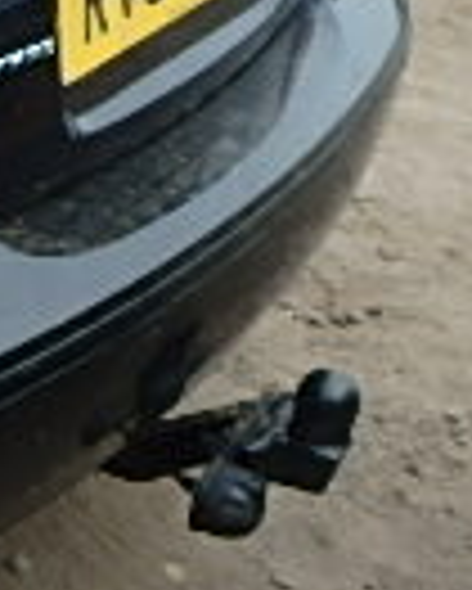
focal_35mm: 100
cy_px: 86
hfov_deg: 12.5
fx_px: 1744
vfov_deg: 18.9
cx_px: -625
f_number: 3.5
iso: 125
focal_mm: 3.7
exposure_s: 1/500
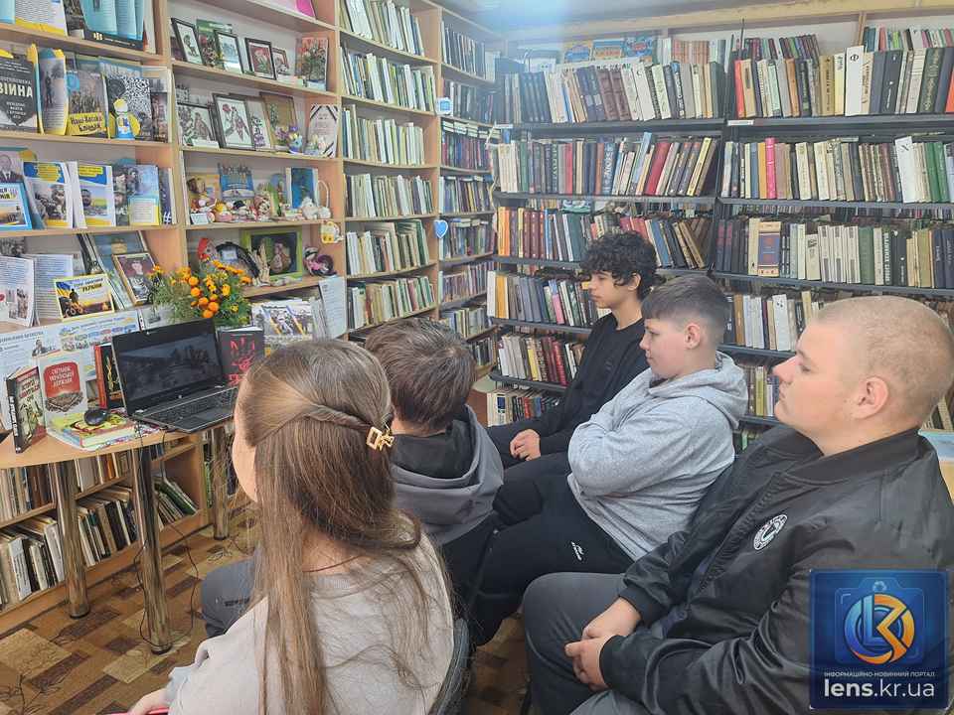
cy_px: 358
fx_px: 634
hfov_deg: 73.9
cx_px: 477
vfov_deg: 58.9
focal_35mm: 23
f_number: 1.8
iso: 100
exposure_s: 1/50
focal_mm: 5.54
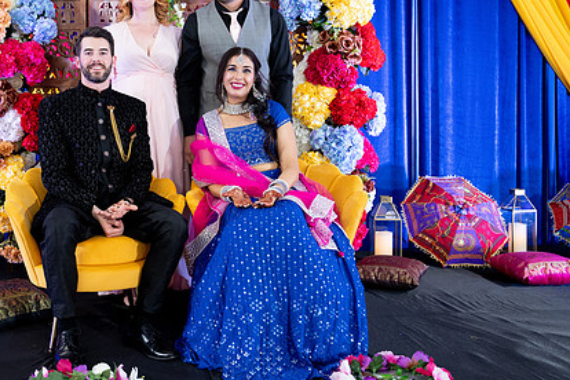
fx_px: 665
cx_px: 172
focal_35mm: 42
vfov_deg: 31.7
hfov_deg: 45.4
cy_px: 134
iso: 1250
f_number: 2.8
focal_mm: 30
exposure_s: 1/125
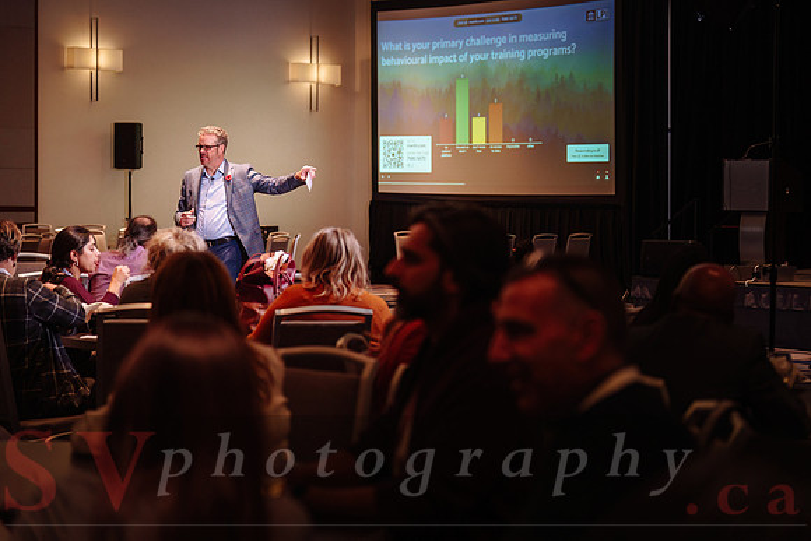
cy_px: 271
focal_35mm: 73
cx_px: 414
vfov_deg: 18.8
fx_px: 1634
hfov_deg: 27.9
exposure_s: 1/100
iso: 800
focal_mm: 70
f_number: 3.2
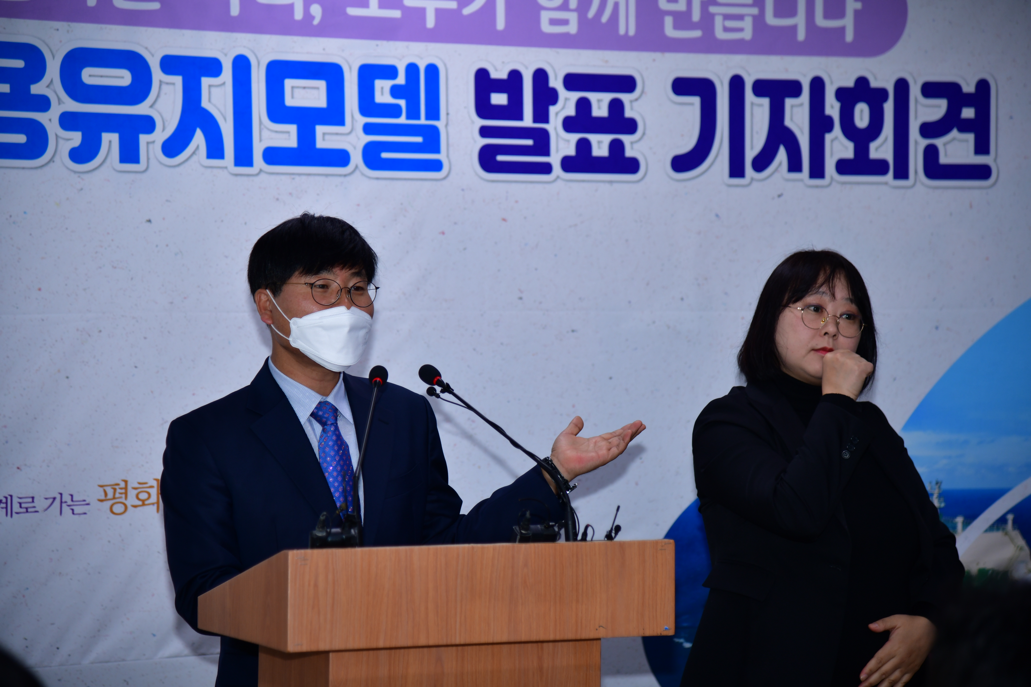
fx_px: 2806
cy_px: 344
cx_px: 516
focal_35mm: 98
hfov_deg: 20.8
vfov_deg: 14.0
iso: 400
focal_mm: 98
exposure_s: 1/250
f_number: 4
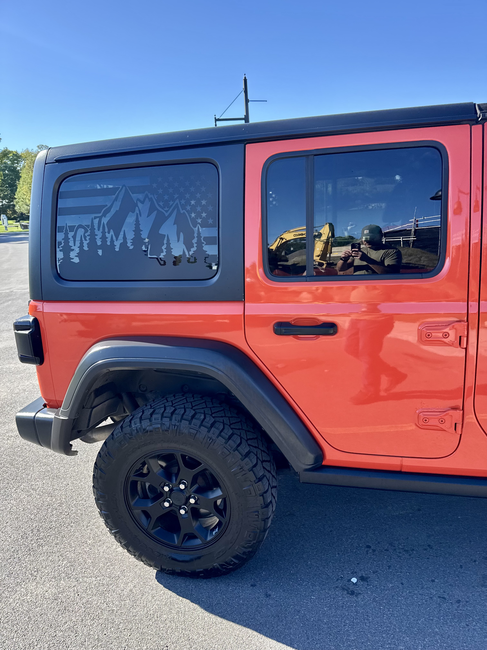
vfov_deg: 71.6
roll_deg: +1.3
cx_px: 244
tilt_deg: -15.7
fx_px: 450
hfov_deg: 56.8
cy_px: 325
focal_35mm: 24
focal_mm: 6.76
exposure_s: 1/995
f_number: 1.78
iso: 80
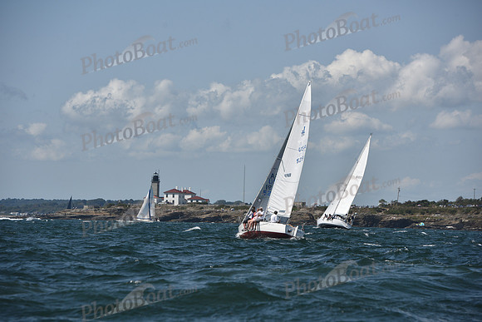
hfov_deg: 12.4
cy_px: 161
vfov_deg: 8.3
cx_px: 241
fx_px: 2210
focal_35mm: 165
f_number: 6.3
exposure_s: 1/1000
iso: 250
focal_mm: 165
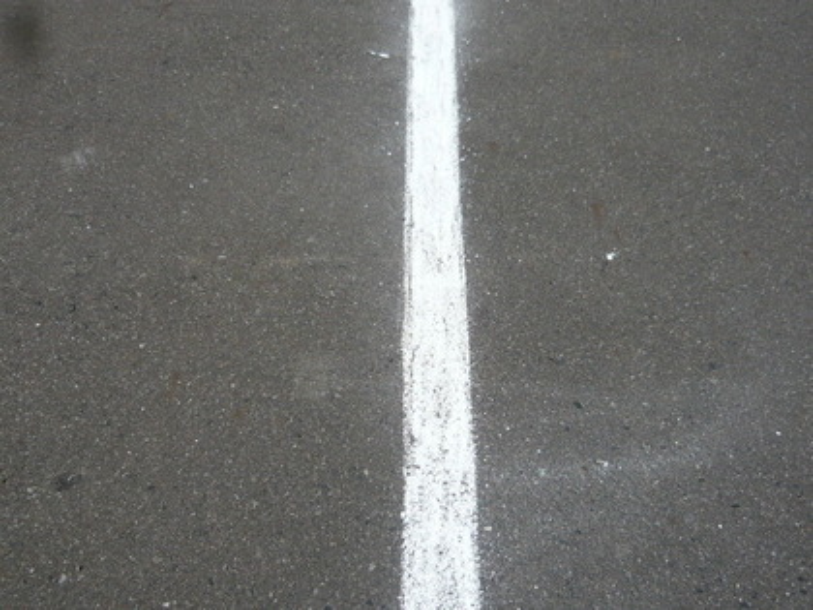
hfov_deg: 43.9
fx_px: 1010
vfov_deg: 33.6
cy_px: 305
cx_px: 406
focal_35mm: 43
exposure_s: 1/320
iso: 100
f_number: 8
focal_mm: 5.5
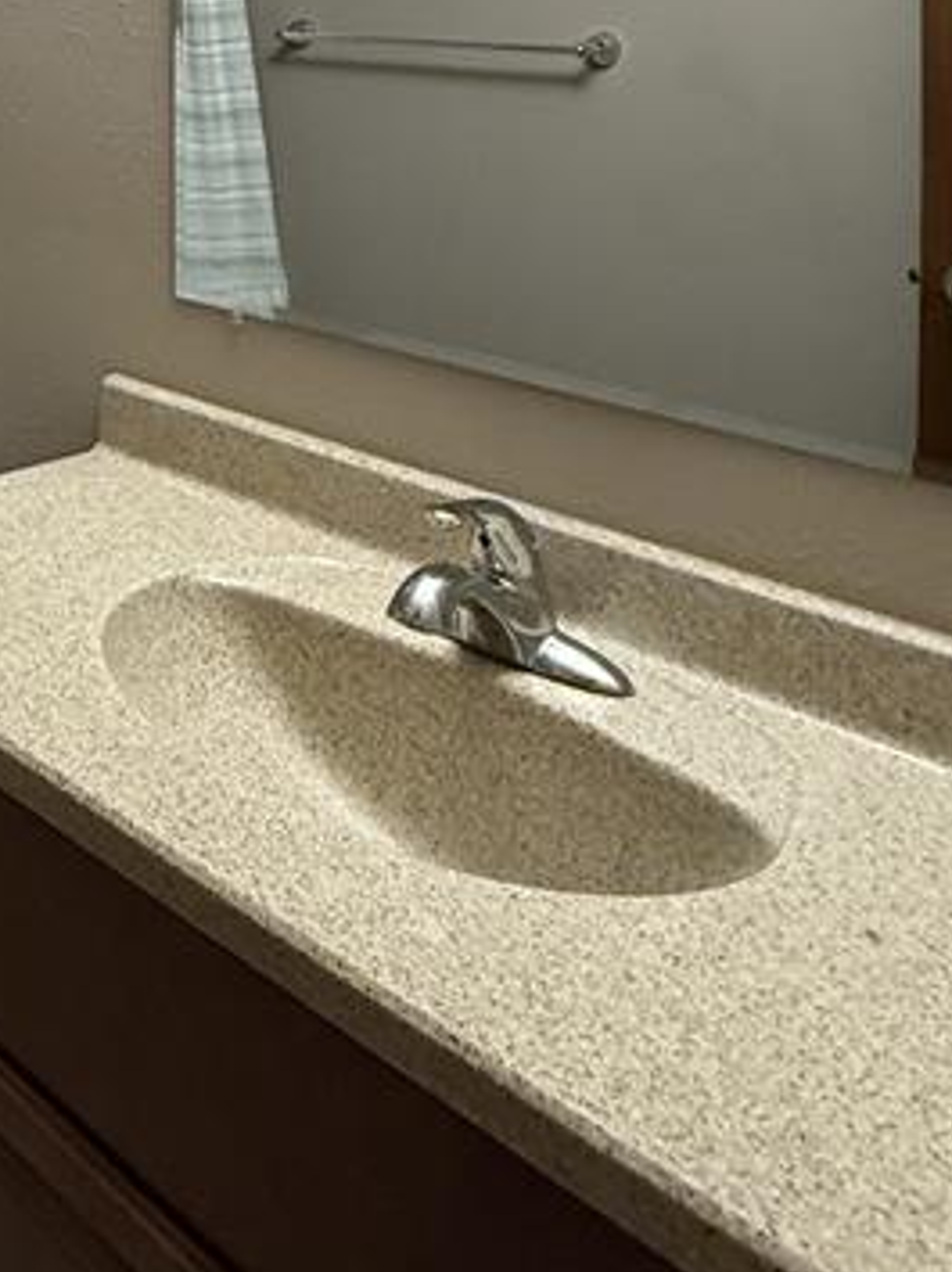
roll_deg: -0.4
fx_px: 1395
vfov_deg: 41.9
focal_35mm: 38
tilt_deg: +0.3
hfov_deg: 31.0
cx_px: -226
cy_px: -22
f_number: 2.2
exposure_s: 1/60
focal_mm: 2.22
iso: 400
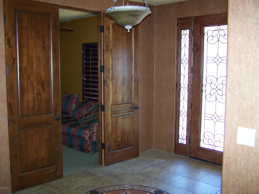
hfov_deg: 49.0
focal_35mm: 38
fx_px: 284
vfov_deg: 37.7
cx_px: 130
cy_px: 97
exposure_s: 1/60
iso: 160
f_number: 2.8
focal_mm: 6.3
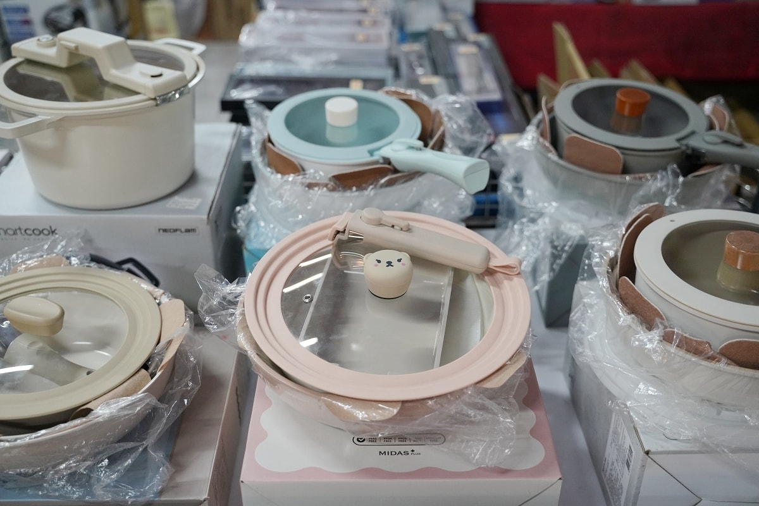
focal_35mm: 36
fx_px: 759
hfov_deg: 53.1
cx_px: 380
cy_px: 253
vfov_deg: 36.9
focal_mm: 36
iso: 2500
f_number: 2.8
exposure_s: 1/160
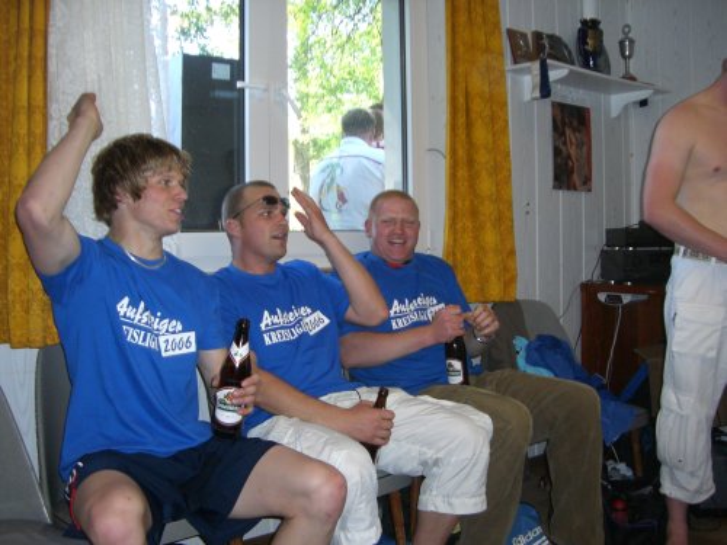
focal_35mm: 38
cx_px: 364
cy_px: 272
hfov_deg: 49.0
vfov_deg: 37.7
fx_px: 798
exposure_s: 1/60
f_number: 2.7
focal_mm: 6.2
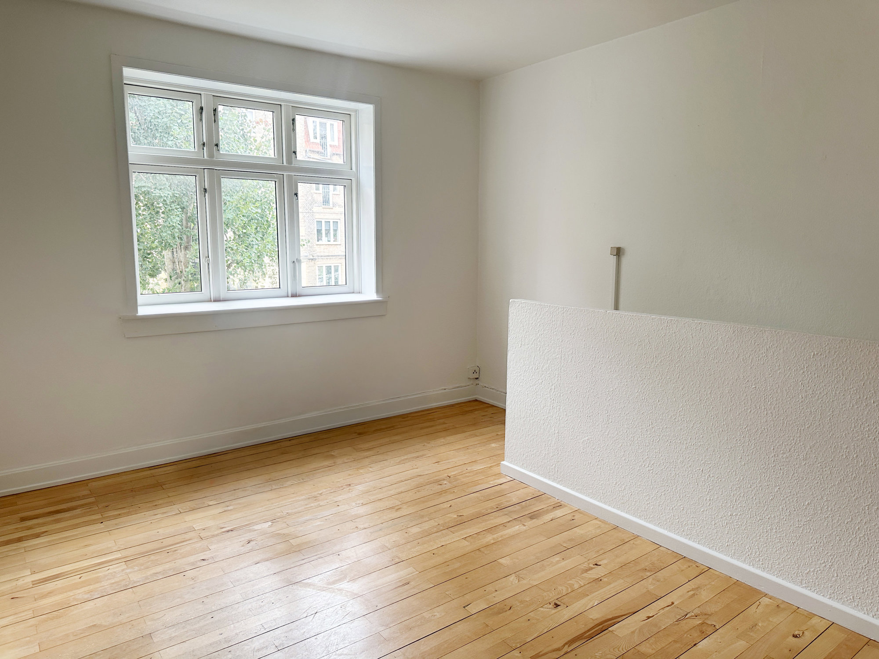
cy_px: 330
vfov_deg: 56.8
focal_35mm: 24
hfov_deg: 71.6
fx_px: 609
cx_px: 440
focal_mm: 6.86
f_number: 1.78
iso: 125
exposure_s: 1/121
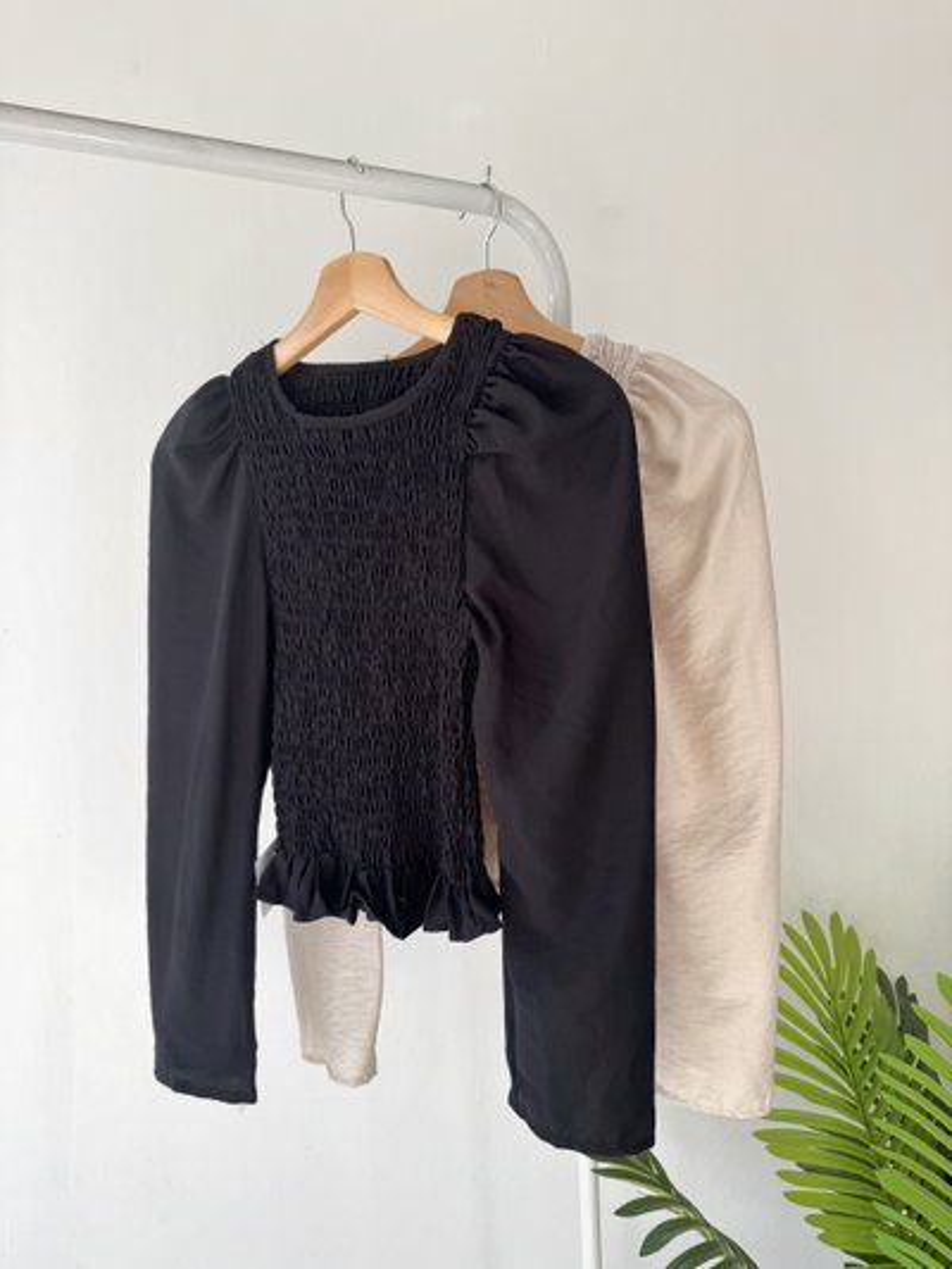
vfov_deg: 71.6
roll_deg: +1.5
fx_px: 880
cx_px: 476
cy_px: 634
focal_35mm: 24
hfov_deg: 56.8
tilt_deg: -5.9
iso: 80
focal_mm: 6.76
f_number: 1.78
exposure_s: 1/756
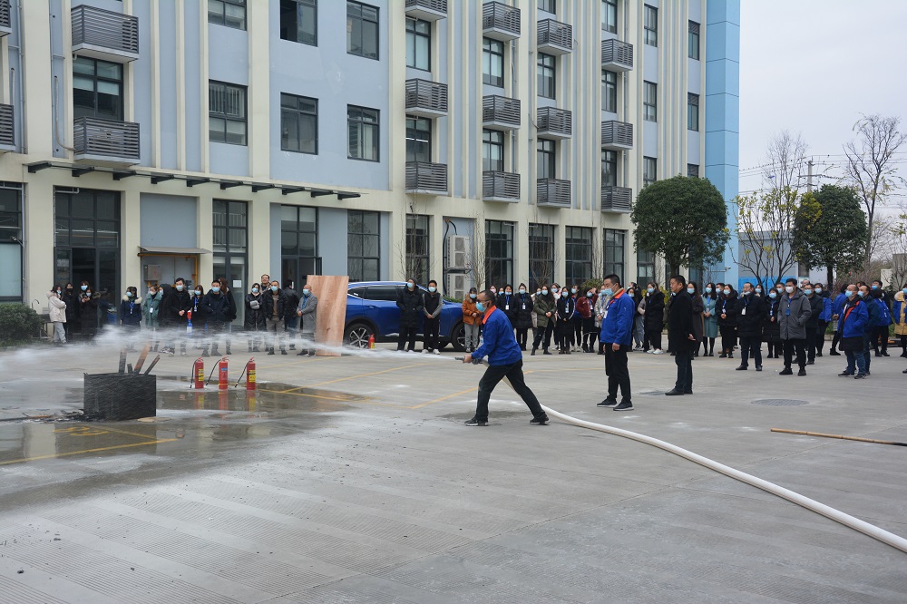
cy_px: 302
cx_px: 454
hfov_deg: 49.6
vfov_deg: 34.2
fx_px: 982
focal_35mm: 39
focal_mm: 26
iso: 500
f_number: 8
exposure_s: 1/250
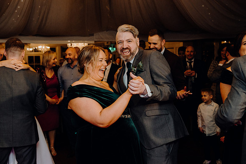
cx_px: 123
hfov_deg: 47.4
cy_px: 82
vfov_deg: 32.6
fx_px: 280
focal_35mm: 41
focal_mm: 41
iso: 2500
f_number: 3.5
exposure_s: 1/160
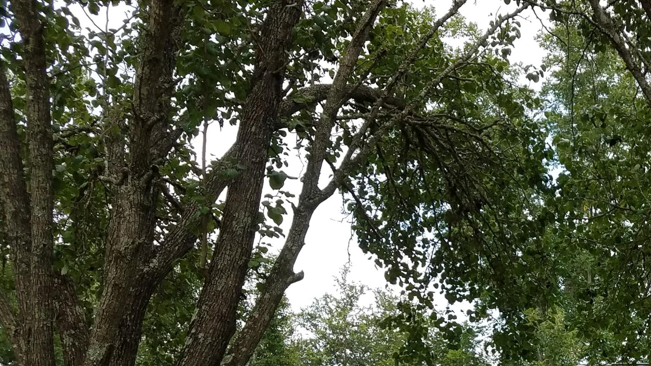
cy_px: 455
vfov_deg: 18.8
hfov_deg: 31.7
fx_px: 1036
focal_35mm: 60
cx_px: 681
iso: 40
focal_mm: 4.2
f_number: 1.7
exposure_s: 1/608
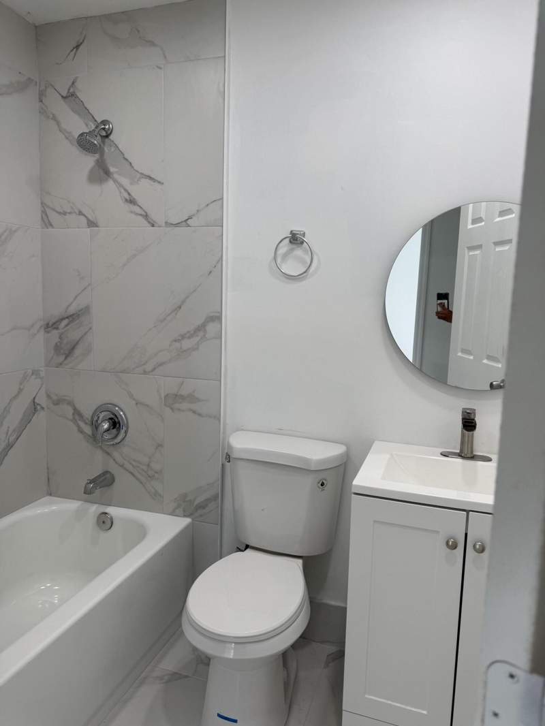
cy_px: 363
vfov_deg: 71.6
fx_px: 504
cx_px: 272
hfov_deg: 56.8
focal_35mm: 24
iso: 64
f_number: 1.78
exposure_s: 1/157
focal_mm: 6.76
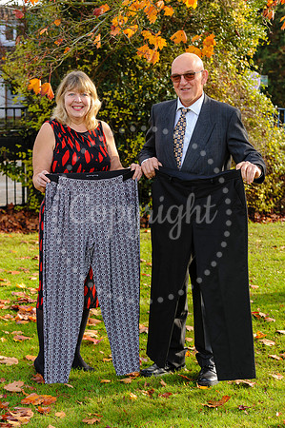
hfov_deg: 16.6
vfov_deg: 24.8
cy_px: 214
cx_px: 142
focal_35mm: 82
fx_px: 976
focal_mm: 82
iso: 200
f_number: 5.6
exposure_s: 1/125
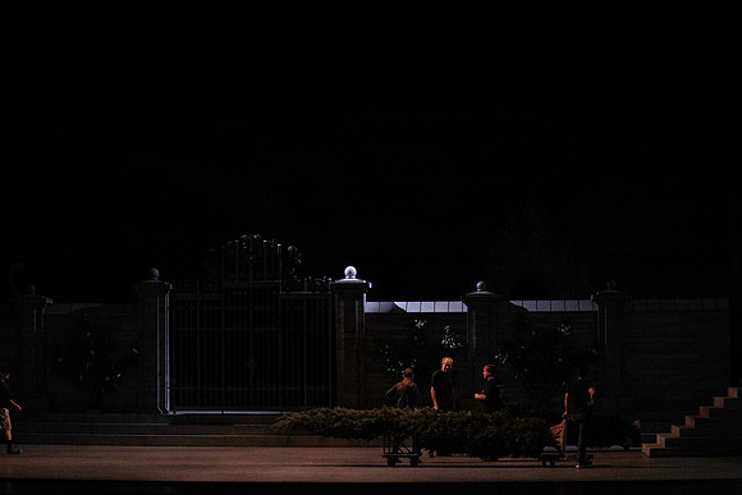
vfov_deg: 19.5
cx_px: 371
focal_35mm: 70
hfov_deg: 28.8
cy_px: 248
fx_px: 1443
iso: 16000
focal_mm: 70
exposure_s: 1/320
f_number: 6.3
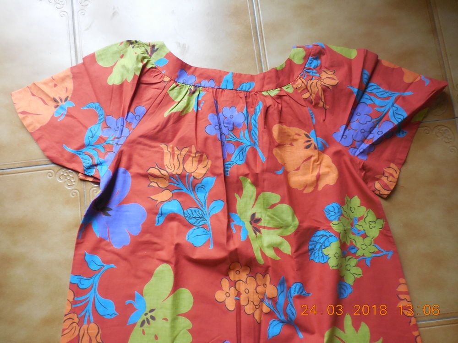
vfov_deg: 54.9
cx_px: 229
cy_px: 172
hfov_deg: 69.4
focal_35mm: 25
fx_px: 331
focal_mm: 4.5
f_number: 3.7
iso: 320
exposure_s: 1/30
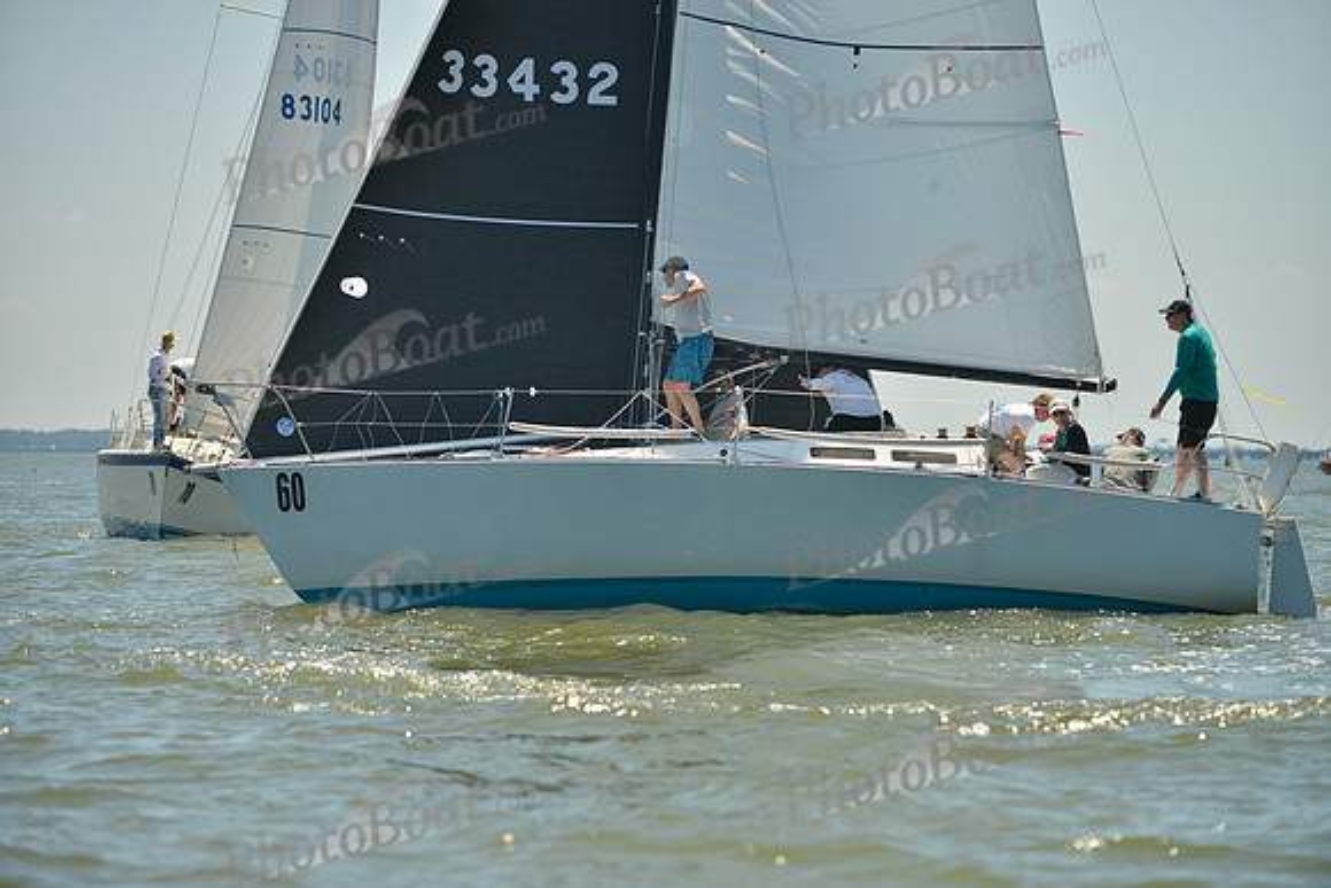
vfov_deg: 6.9
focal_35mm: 200
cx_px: 666
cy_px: 444
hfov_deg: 10.3
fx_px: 7396
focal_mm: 200
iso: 200
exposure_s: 1/1600
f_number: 4
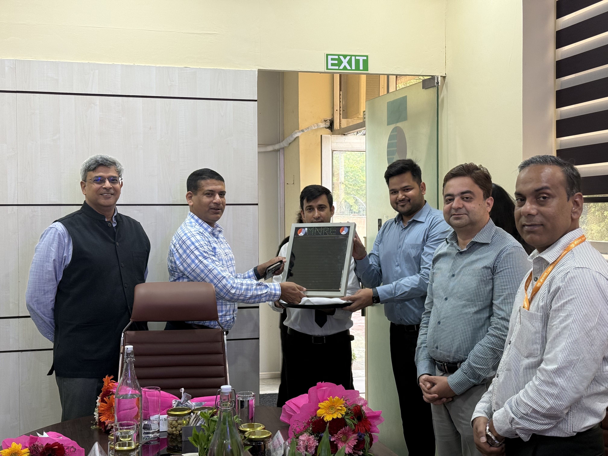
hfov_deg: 39.7
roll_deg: +0.3
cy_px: 228
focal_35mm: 48
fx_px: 843
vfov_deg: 30.3
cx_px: 304
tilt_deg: -1.3
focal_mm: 6.76
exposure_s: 1/50
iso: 100
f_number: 1.78
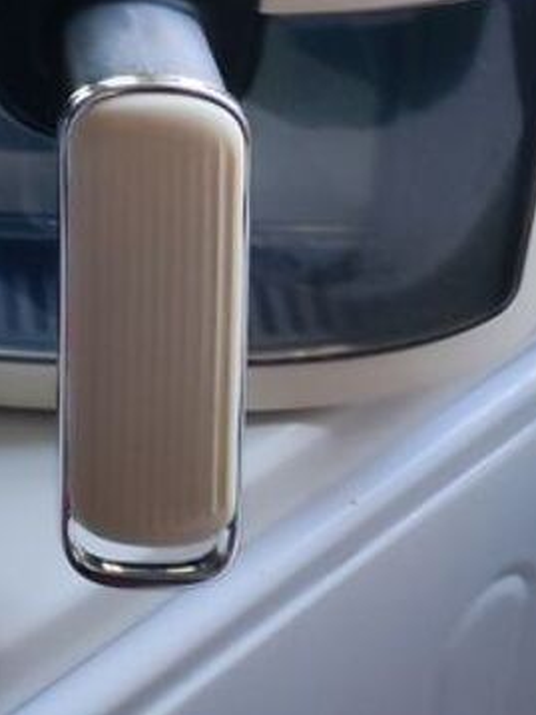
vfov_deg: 17.7
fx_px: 1921
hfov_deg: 14.1
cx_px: -414
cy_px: -507
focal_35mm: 93
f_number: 1.79
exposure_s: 1/100
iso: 133
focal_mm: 4.7
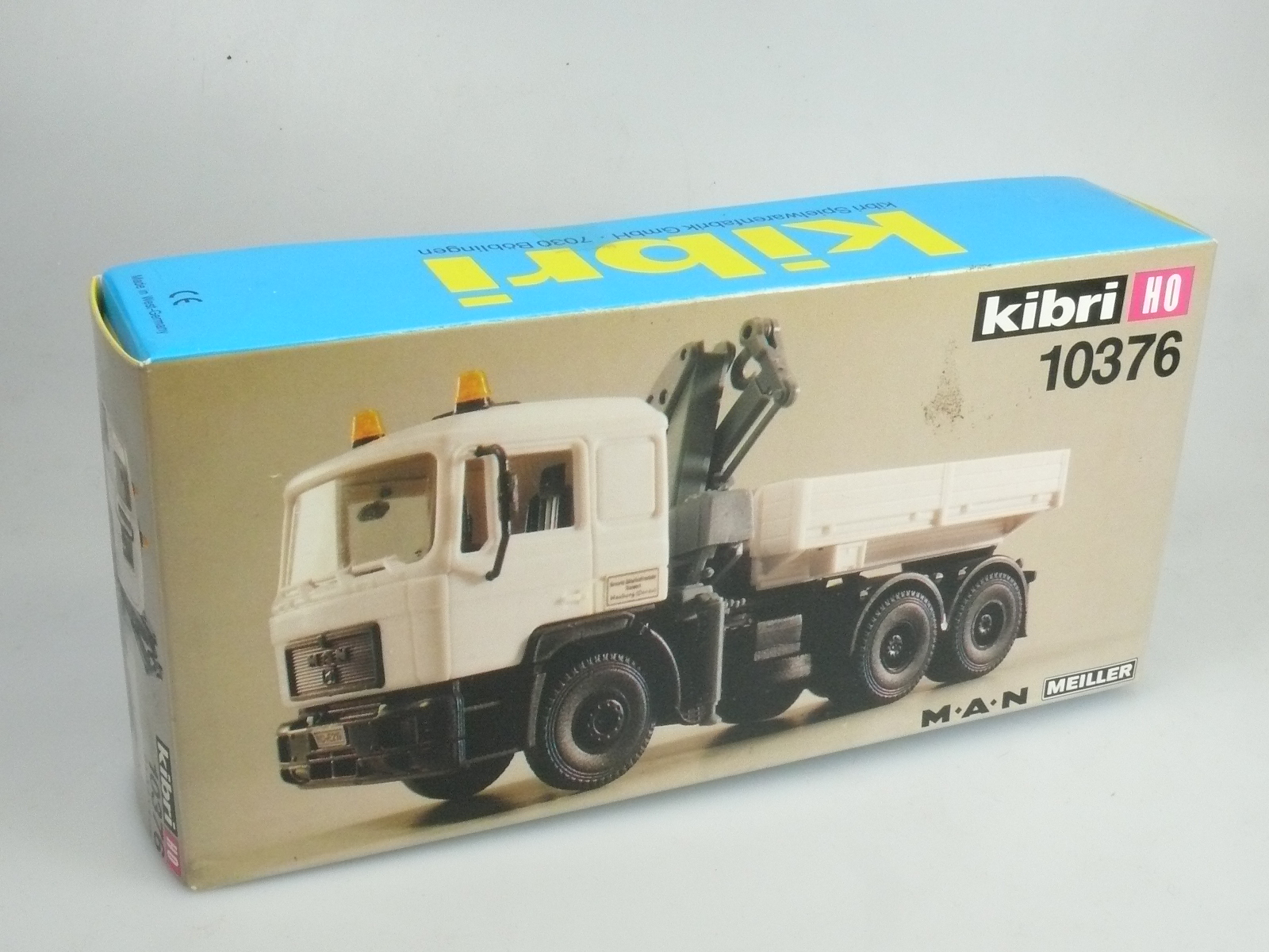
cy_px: 476
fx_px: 1870
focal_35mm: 51
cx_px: 634
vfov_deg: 28.6
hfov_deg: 37.5
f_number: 11
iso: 400
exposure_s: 1/25
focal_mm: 9.3
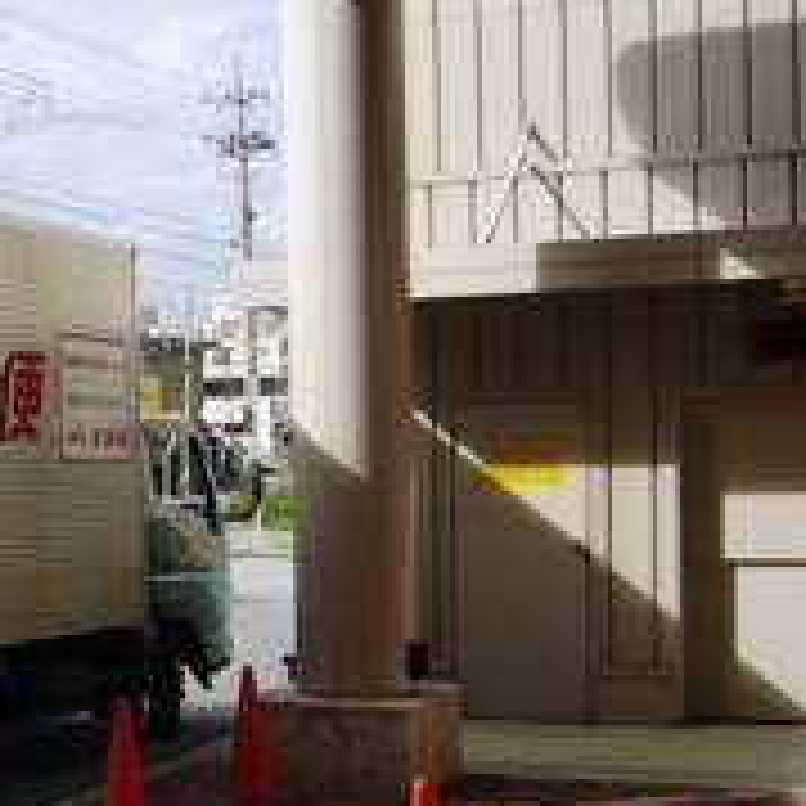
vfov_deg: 24.9
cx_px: 0
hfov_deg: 23.9
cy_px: 522
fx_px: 1818
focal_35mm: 69
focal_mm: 5.8
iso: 80
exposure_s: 1/320
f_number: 5.6
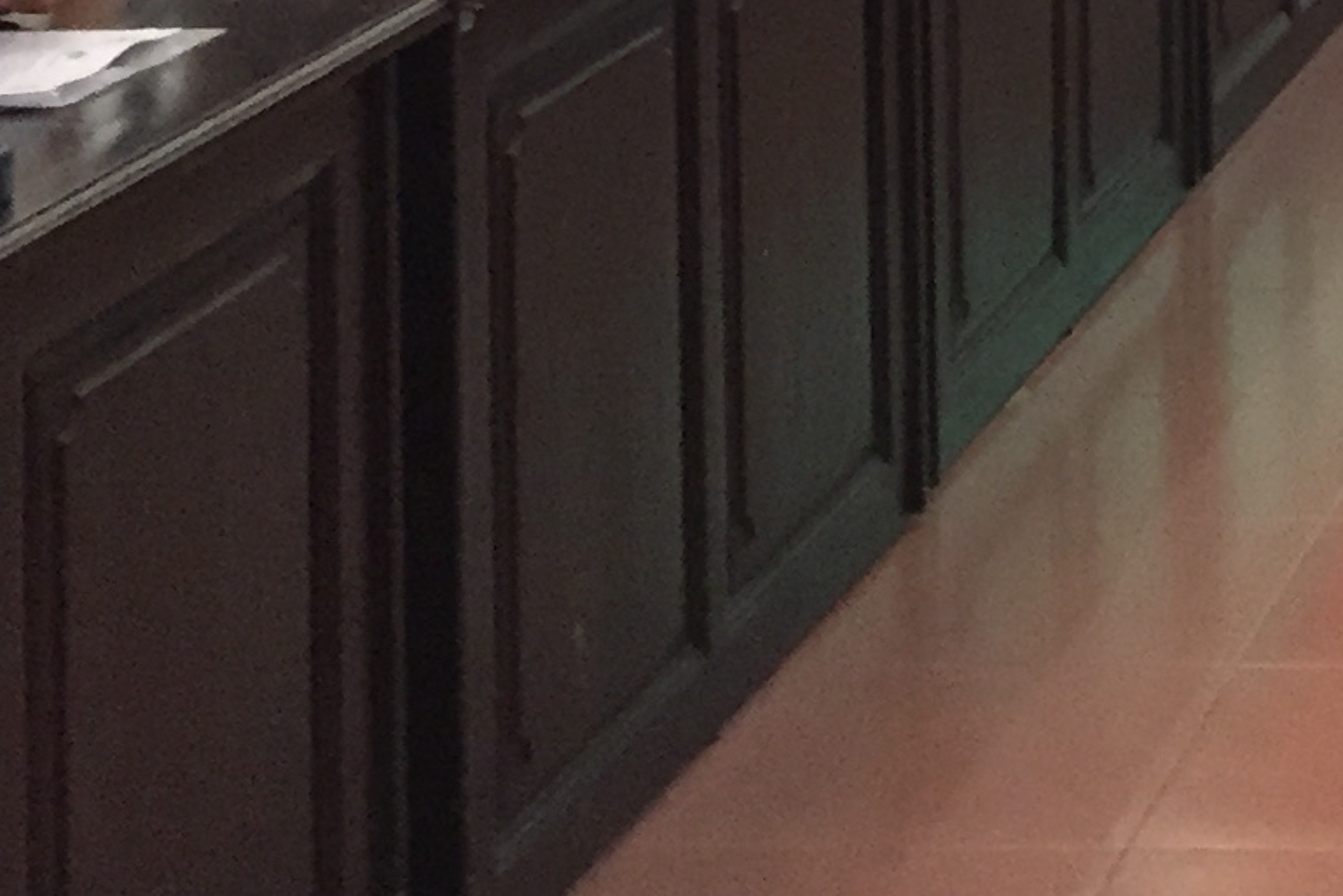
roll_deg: -0.9
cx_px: 1961
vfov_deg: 9.9
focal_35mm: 128
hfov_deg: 15.0
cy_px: -903
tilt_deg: -2.5
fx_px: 4776
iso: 250
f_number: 2.2
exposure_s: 1/30
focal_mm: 4.15
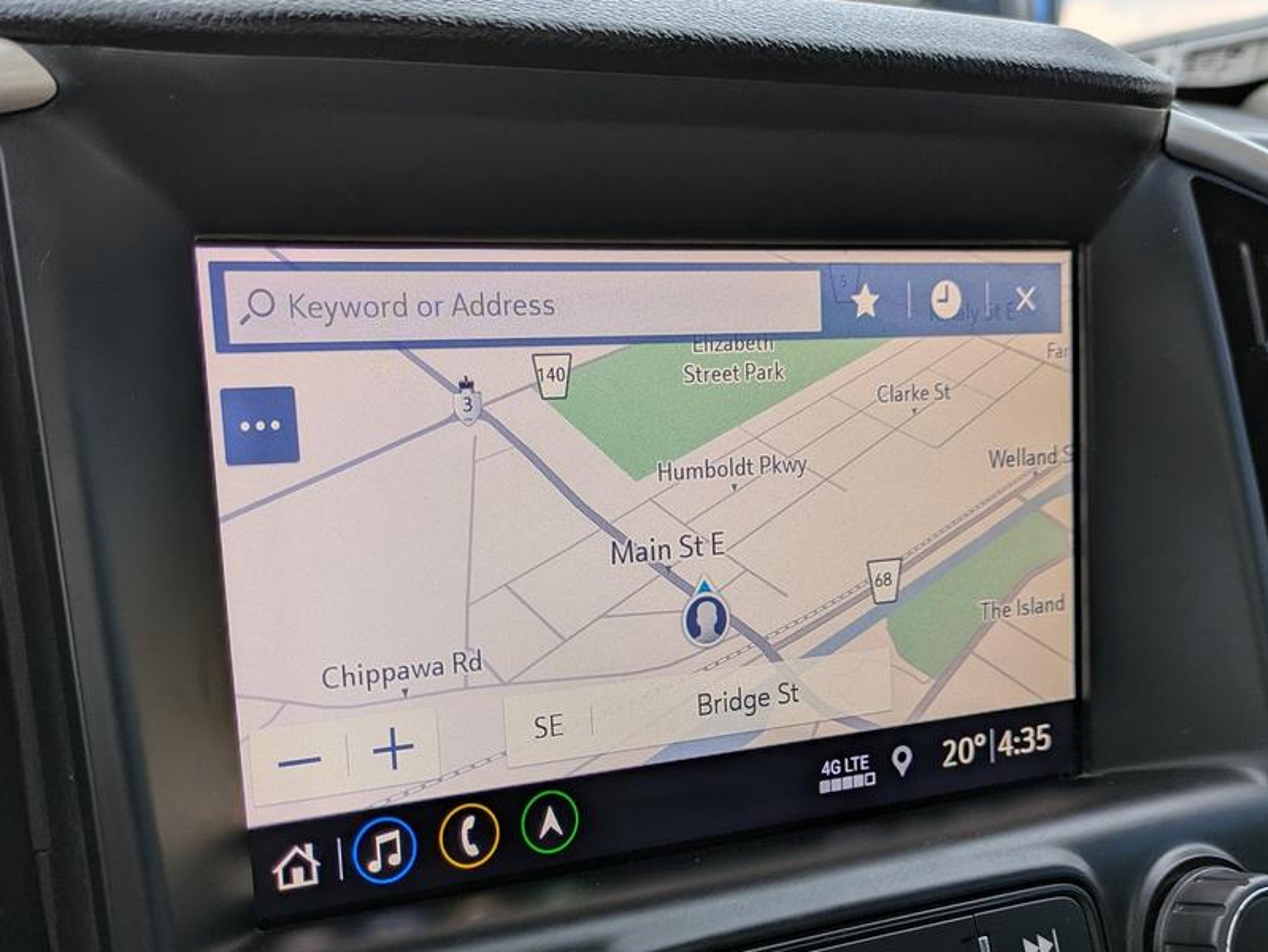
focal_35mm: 40
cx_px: 575
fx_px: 1466
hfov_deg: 46.7
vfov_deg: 35.5
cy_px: 657
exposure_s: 1/149
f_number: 1.89
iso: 44
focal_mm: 5.43
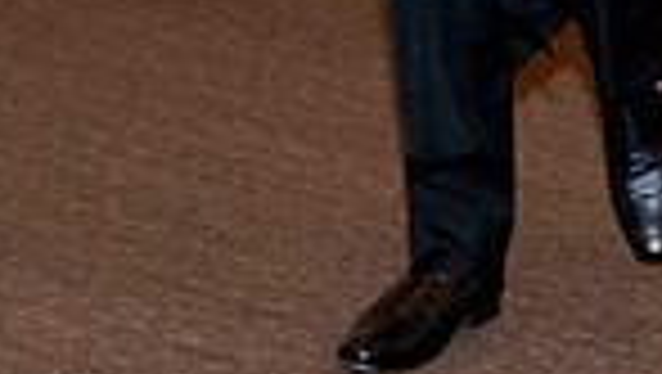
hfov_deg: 12.8
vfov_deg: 6.8
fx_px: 2952
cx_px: 477
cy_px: -599
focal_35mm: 168
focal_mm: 35
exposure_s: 1/200
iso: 6400
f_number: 7.1
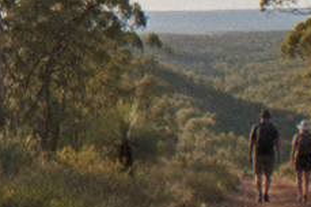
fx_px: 2415
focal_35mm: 280
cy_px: 234
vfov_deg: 4.9
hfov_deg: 7.4
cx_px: 48
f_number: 8
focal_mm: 64
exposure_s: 1/200
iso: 640
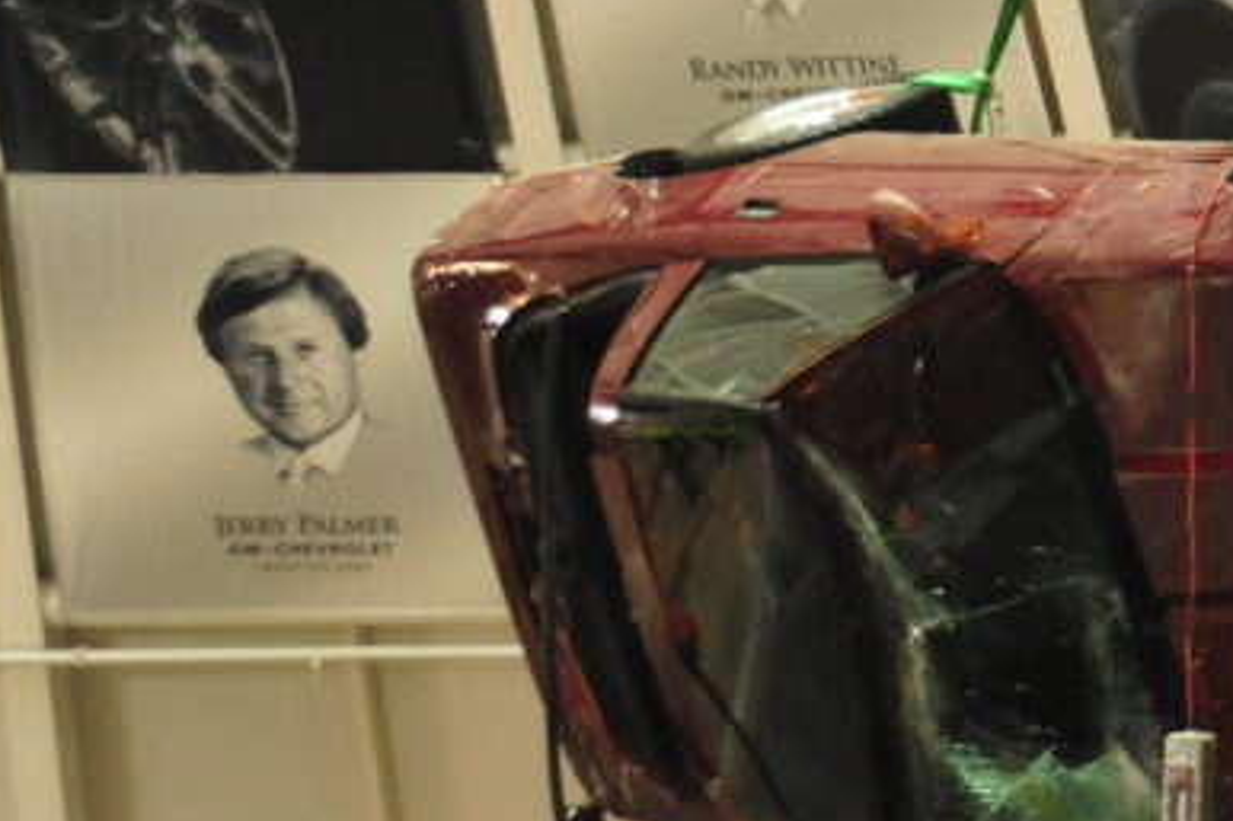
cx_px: 1399
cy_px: 203
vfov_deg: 6.9
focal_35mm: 199
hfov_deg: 10.2
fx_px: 6813
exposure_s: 1/100
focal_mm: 75
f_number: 5.3
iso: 3600
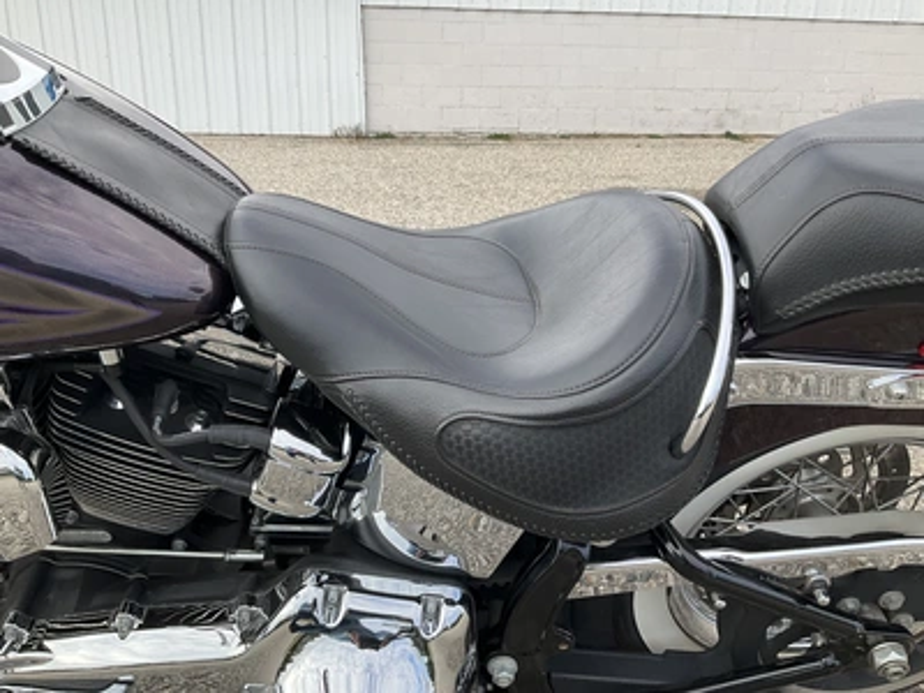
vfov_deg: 48.2
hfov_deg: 61.7
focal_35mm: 29
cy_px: 346
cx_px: 462
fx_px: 774
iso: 25
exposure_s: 1/422
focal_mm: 3
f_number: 1.8
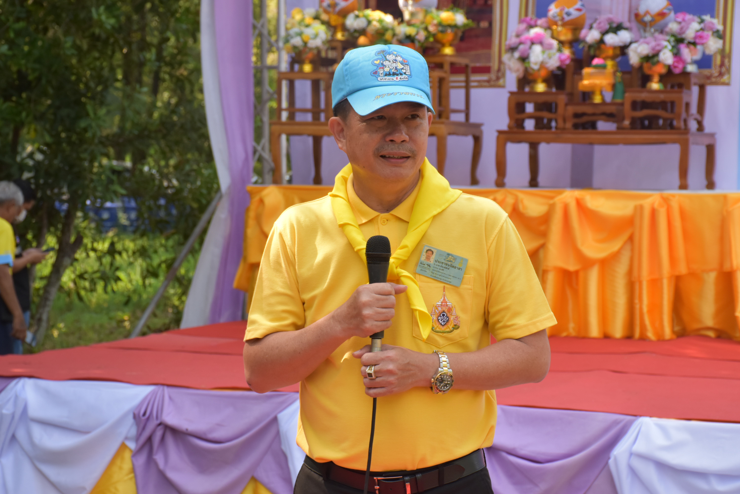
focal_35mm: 90
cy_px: 247
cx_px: 370
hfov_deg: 22.6
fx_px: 1850
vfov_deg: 15.2
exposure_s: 1/200
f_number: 7.1
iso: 400
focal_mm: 60
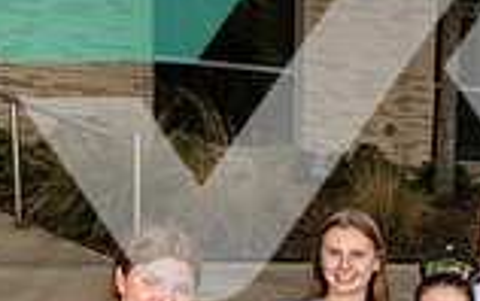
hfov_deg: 16.4
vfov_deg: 10.7
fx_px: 1519
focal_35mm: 116
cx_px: 720
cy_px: 509
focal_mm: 31
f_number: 9
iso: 200
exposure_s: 1/250
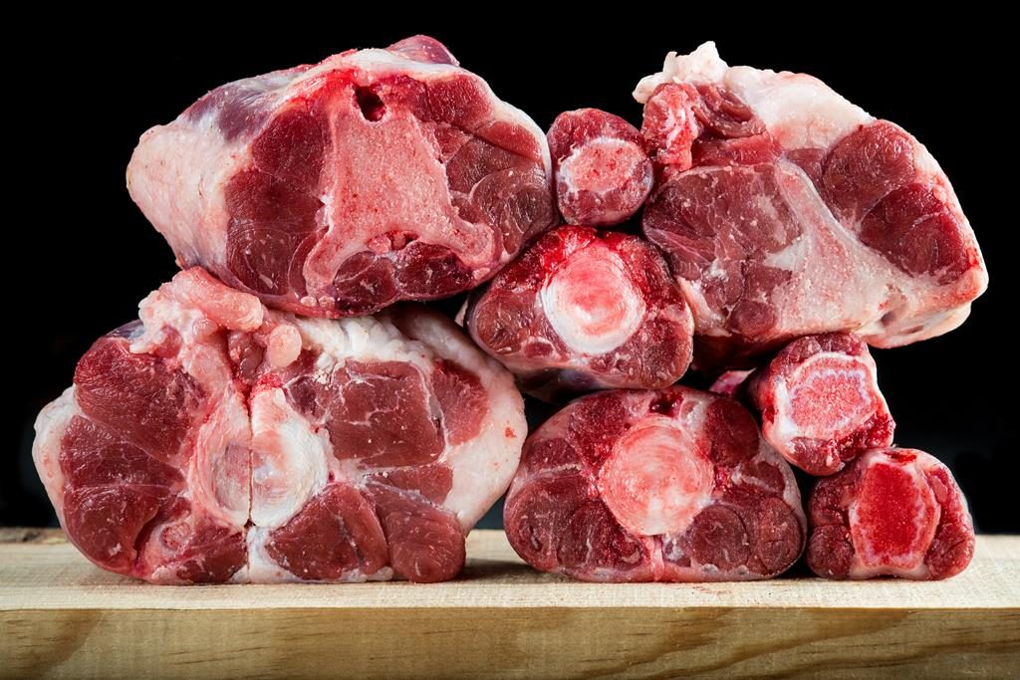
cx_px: 510
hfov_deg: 19.5
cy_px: 340
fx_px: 2975
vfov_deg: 13.0
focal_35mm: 105
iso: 100
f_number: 13
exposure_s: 1/250
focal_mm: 105
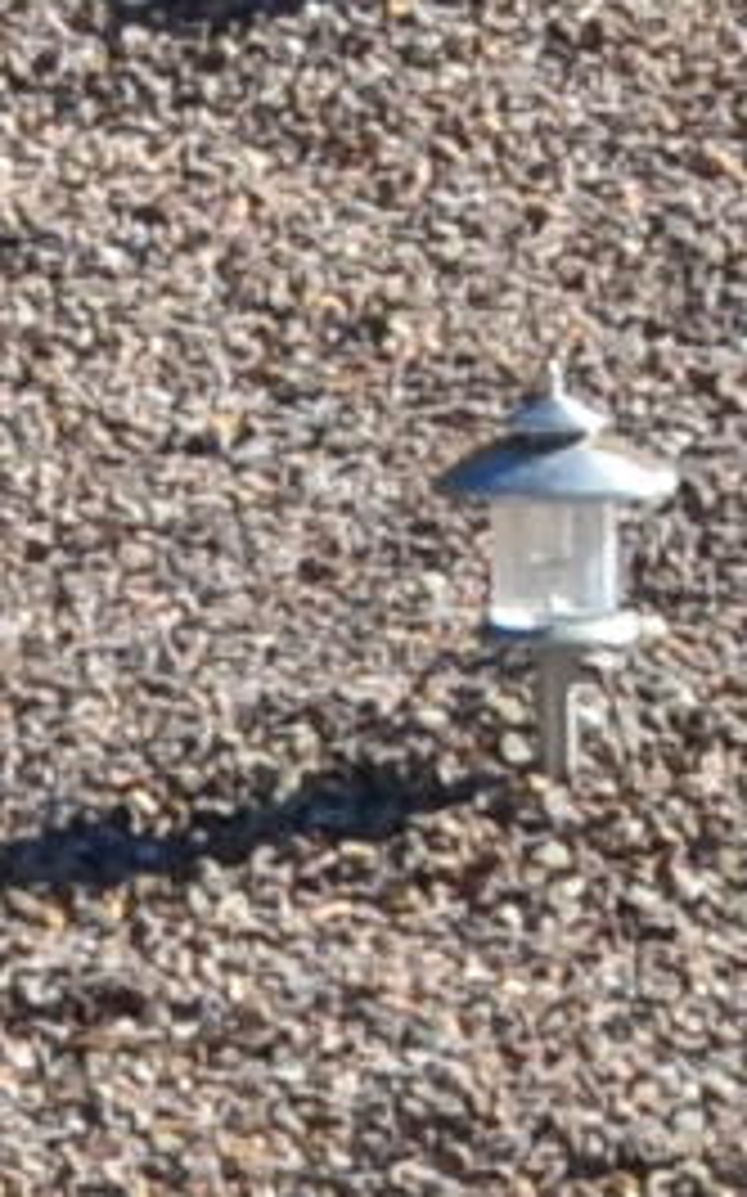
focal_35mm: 517
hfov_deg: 2.5
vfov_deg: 4.0
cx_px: 1557
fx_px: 16859
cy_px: -702
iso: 400
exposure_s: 1/400
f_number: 11
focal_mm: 30
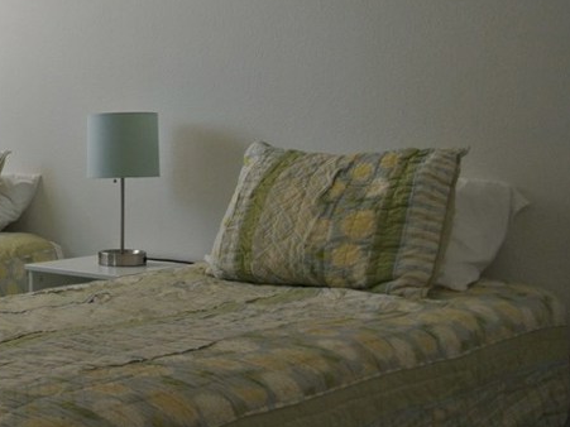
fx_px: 971
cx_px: -59
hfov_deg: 29.4
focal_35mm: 59
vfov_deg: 24.8
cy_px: 196
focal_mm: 10
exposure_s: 1/60
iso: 400
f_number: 3.5
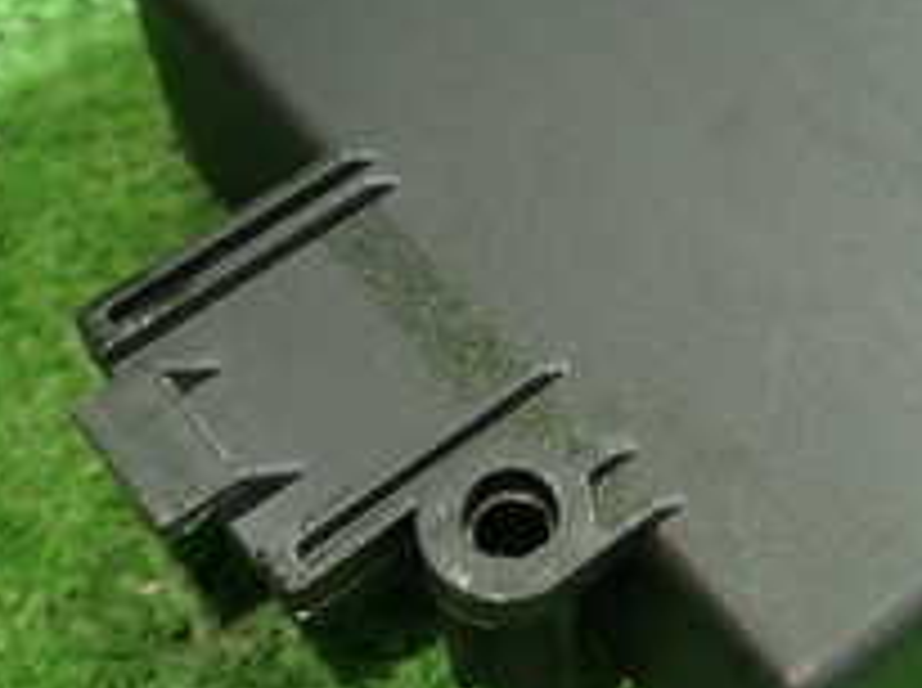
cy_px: 94
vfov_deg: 16.5
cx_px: 886
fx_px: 2340
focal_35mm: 88
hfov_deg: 21.6
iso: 200
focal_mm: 5.4
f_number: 2.3
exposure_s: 1/40
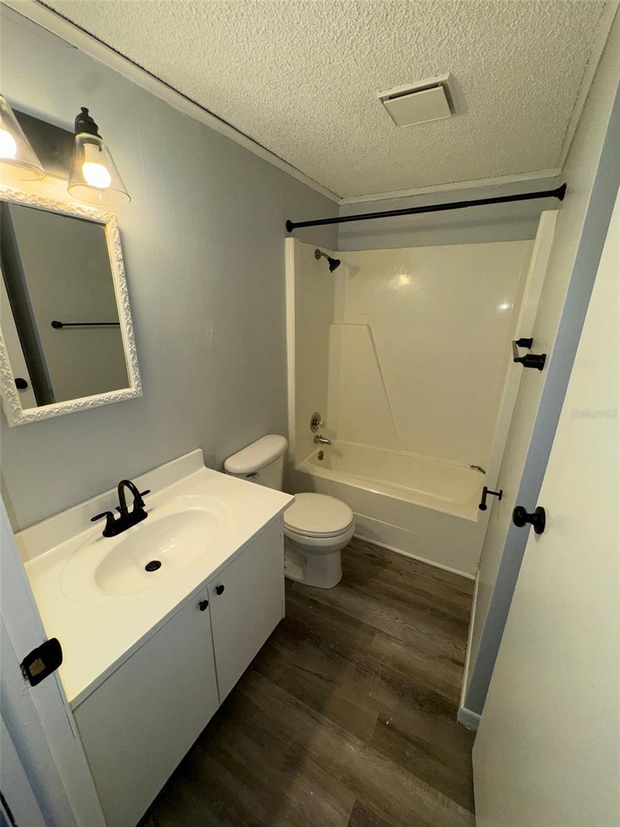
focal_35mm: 14
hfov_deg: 85.7
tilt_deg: -18.4
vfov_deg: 102.1
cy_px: 414
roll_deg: -0.8
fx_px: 334
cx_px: 310
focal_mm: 2.22
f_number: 2.2
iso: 50
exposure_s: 1/122
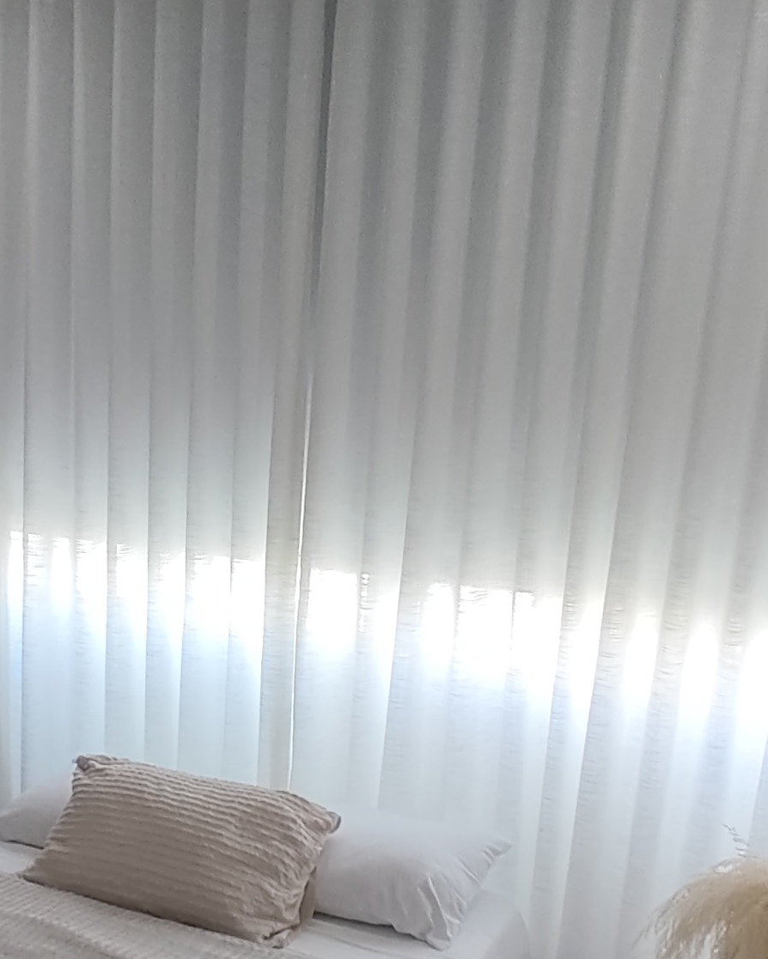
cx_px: 212
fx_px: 1221
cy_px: 762
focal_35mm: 43
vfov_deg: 41.1
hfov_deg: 34.3
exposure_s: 1/120
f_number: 2.2
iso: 160
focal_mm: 1.65
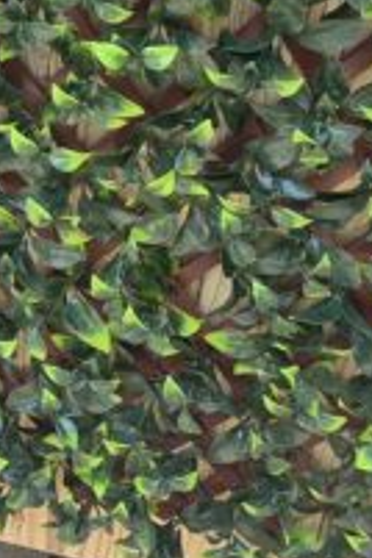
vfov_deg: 24.6
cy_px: -205
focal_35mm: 69
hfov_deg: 17.0
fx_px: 1069
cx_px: -255
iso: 32
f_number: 1.9
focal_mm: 2.2
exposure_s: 1/120
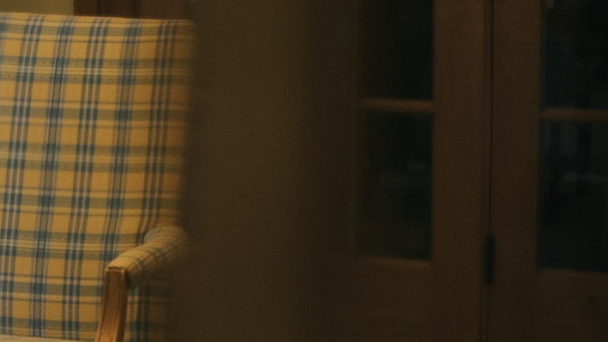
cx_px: -396
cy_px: -190
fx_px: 3176
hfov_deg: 10.4
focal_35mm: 197
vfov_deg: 6.1
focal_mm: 25
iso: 400
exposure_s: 1/200
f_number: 1.2
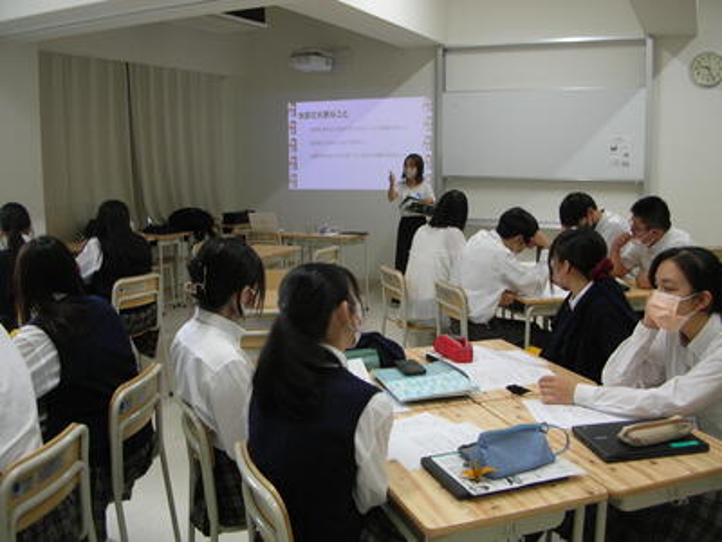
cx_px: 361
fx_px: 730
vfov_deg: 40.7
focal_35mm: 35
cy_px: 271
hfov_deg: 52.6
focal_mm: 5.8
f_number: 2.8
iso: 50
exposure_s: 1/15.7
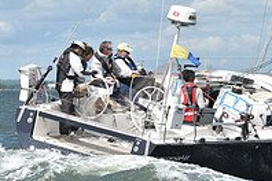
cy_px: 1
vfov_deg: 4.6
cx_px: 327
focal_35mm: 299
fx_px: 2259
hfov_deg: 6.8
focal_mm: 102
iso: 320
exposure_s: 1/1600
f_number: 7.1
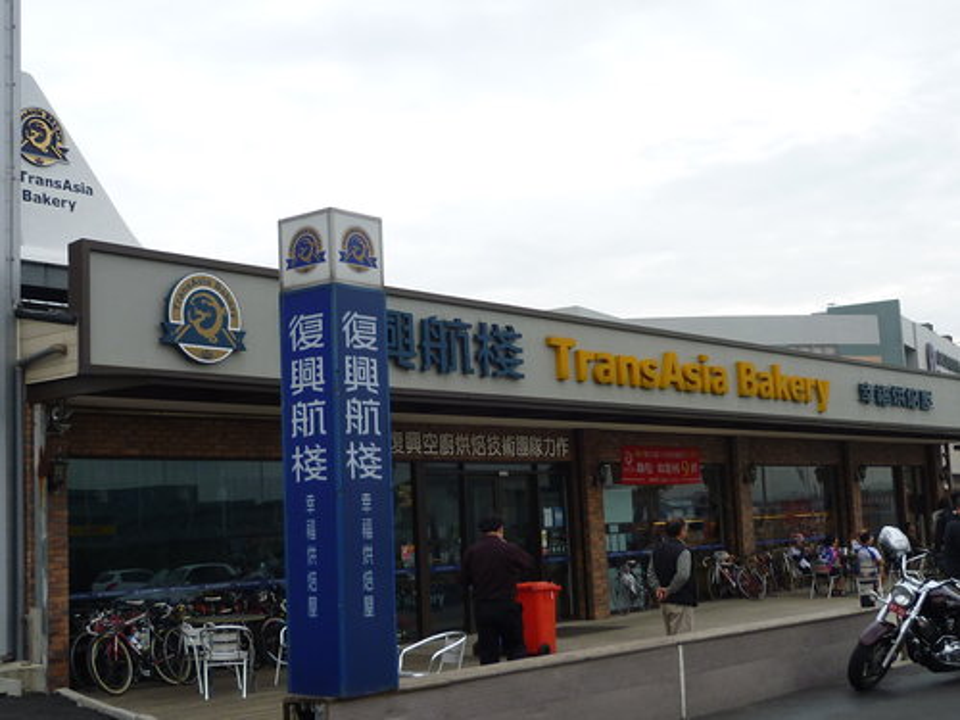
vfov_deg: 30.9
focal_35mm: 47
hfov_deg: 40.4
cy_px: 360
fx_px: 1303
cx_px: 480
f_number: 2.8
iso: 80
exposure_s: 1/400
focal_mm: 5.5
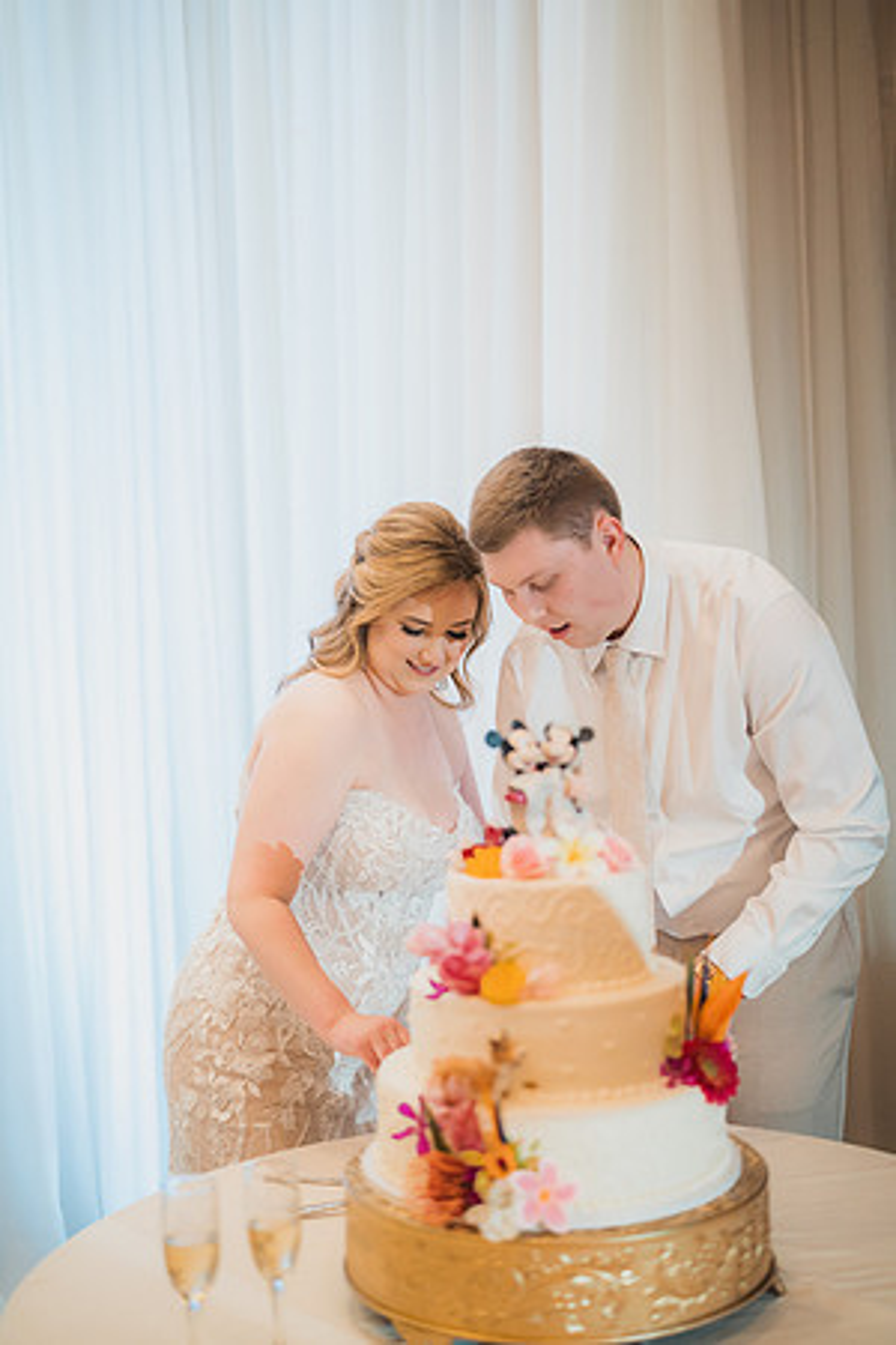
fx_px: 1867
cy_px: 672
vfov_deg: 39.6
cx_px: 448
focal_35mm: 50
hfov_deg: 27.0
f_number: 1.4
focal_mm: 50
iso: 1250
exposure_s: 1/500
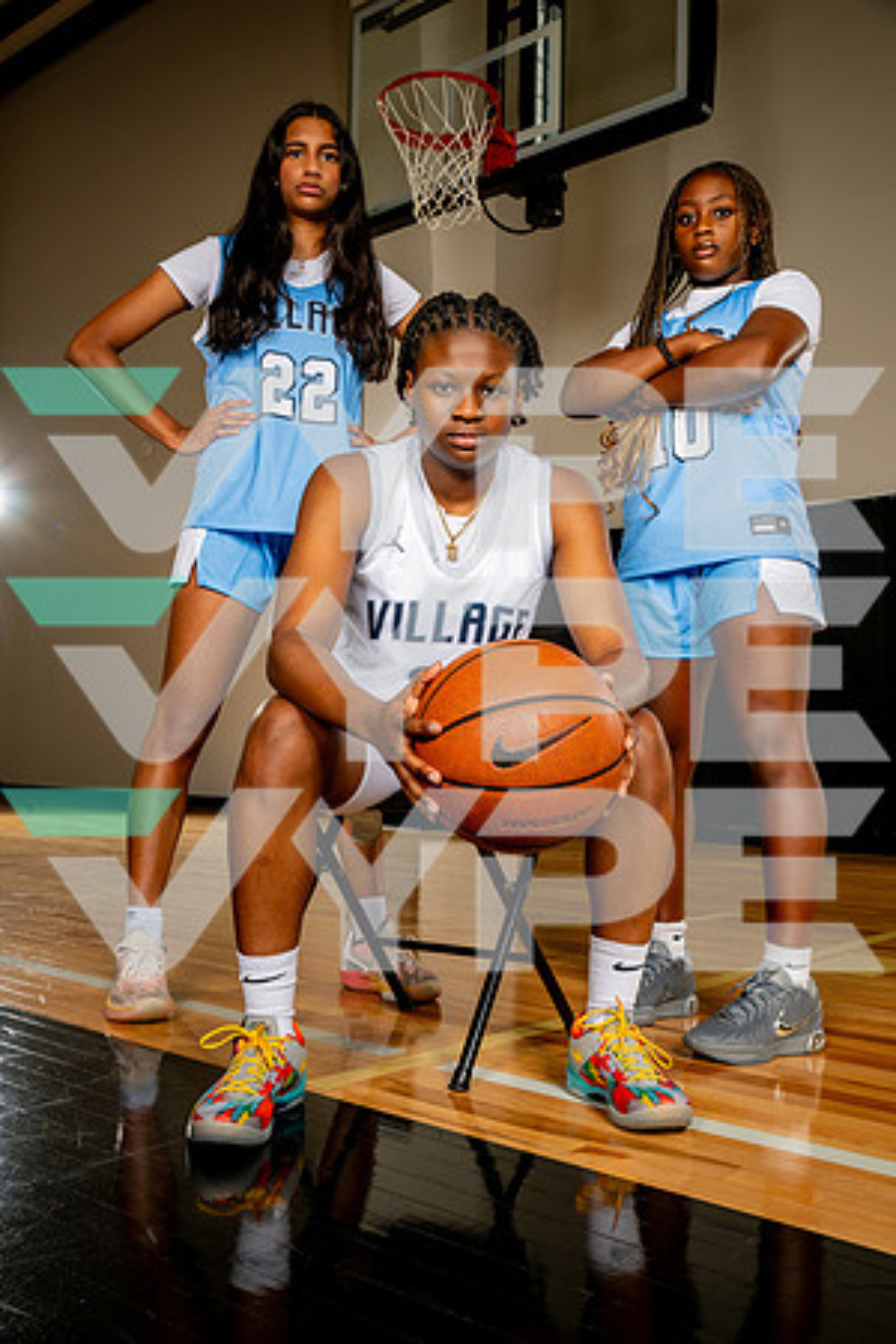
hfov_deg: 38.9
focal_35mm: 34
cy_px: 672
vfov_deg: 55.8
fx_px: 1269
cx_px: 448
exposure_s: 1/500
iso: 250
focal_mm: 34
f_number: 8
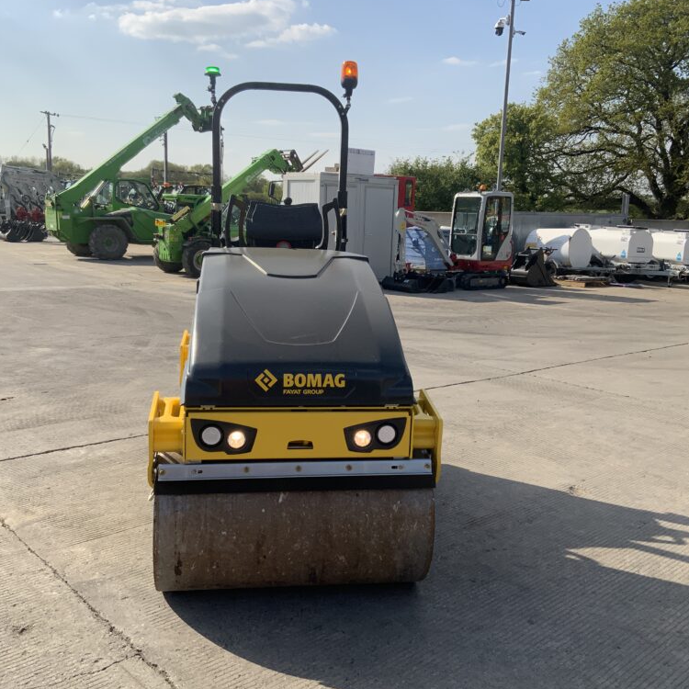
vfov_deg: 47.2
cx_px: 350
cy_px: 339
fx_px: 788
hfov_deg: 47.2
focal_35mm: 35
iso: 16
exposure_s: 1/2141
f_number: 1.8
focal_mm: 3
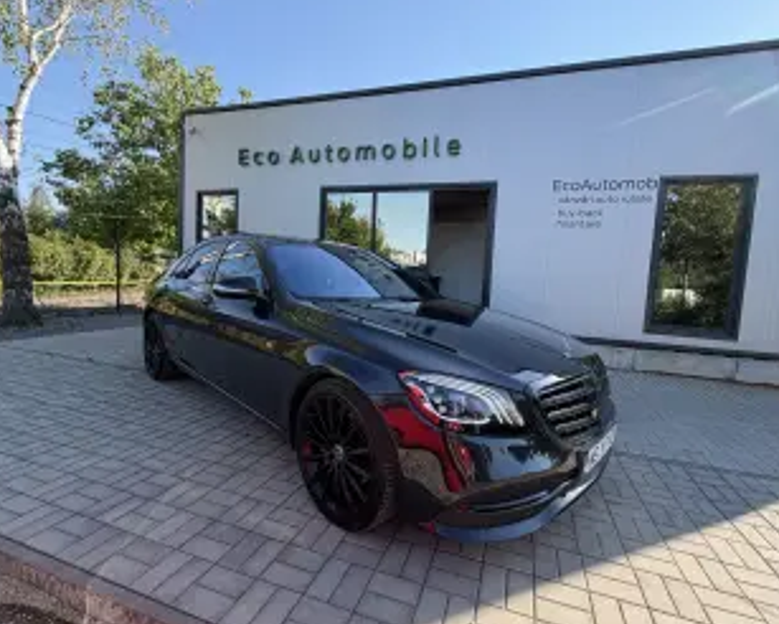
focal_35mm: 16
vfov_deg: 80.4
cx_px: 409
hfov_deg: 93.0
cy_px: 307
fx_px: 369
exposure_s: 1/502
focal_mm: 2.22
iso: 64
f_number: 2.2
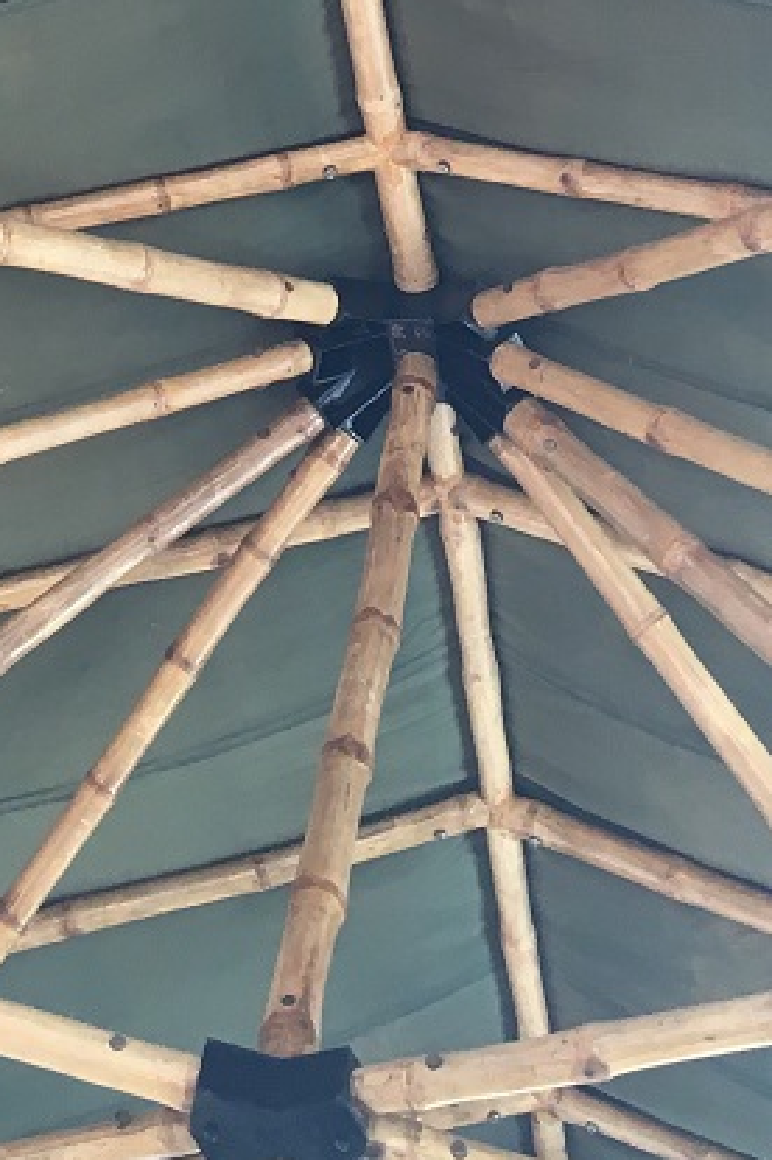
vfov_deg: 18.9
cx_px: -67
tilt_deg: +62.4
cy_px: -510
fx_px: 3125
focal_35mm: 97
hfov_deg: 13.8
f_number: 2.2
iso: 25
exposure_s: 1/33
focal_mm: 4.15
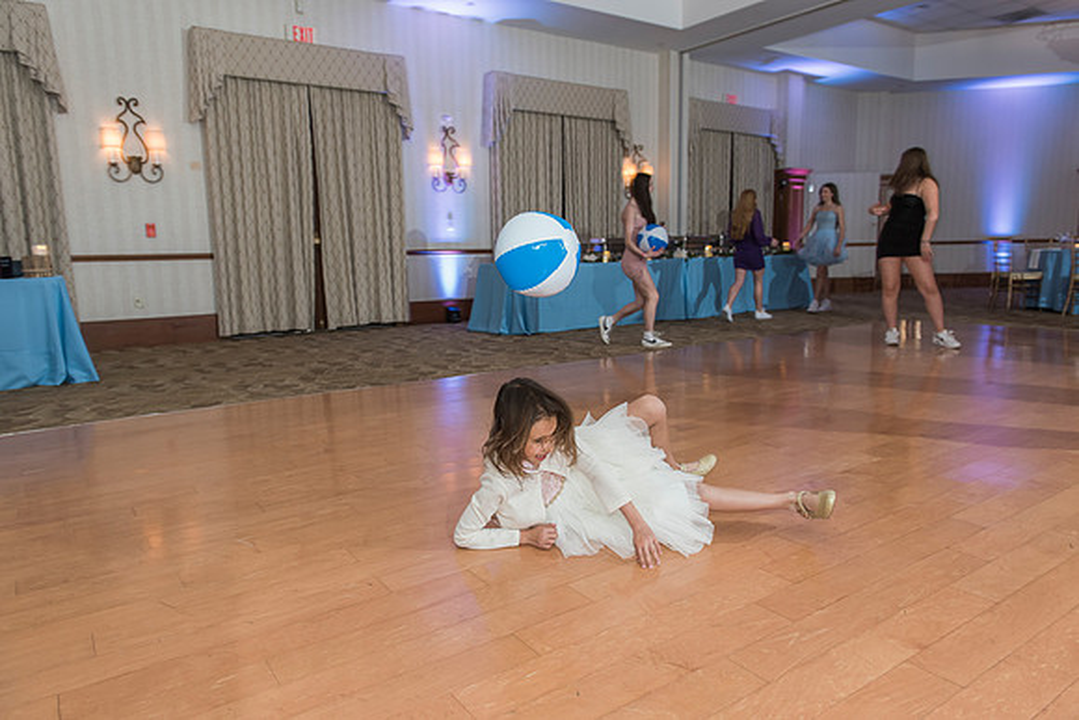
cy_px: 360
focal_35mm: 24
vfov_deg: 53.2
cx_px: 540
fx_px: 719
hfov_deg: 73.7
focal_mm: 24
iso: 1000
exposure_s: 1/100
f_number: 4
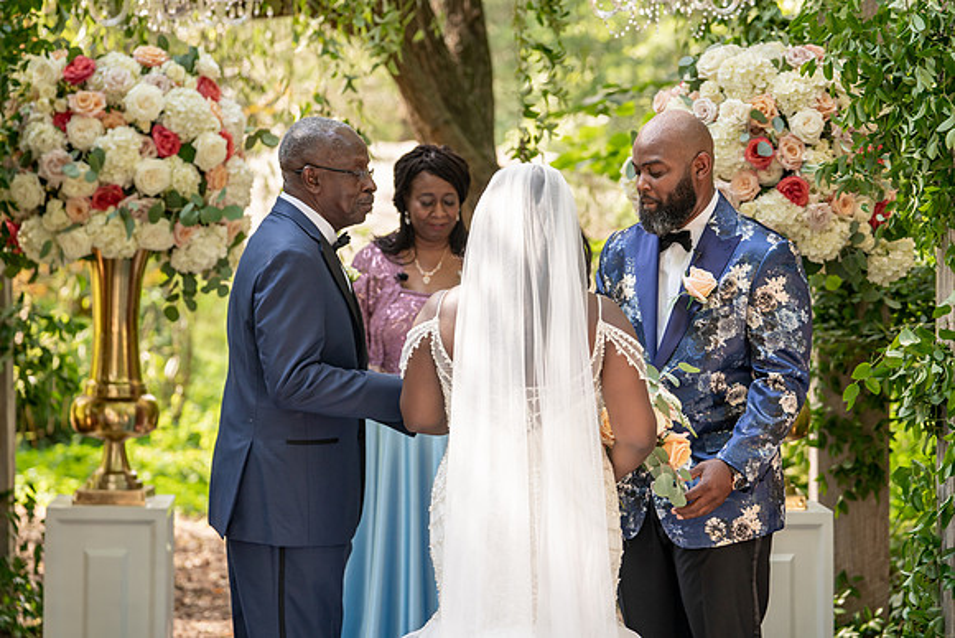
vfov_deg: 11.8
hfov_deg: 17.6
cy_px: 307
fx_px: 3081
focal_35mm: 116
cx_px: 492
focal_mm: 112
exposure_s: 1/160
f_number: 4
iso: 200
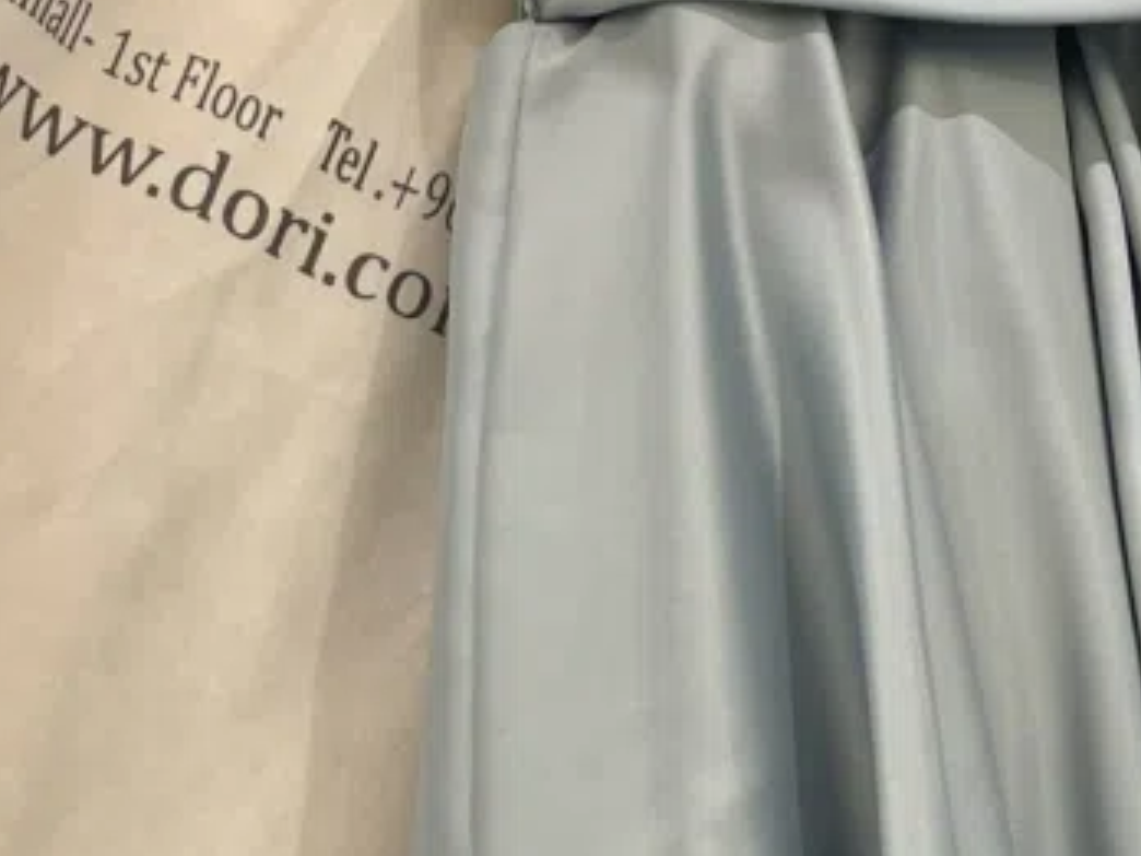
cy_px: 544
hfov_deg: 41.1
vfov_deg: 31.4
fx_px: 1516
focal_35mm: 46
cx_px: 485
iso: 125
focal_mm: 5.1
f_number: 1.6
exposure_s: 1/100
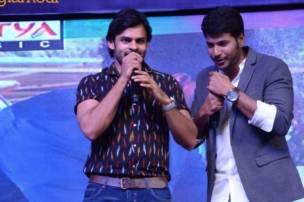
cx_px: 147
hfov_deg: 9.7
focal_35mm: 212
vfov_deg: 6.5
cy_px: 120
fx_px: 1784
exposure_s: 1/125
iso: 2500
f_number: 5.6
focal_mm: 105
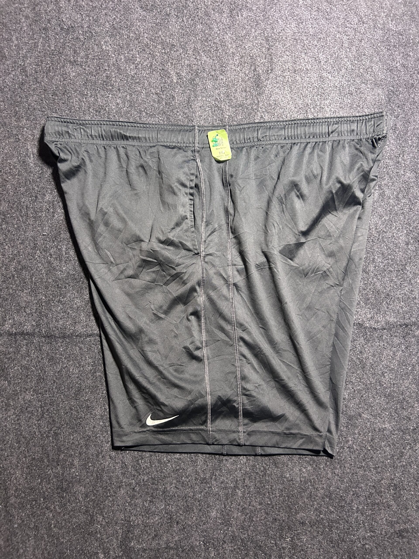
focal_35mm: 26
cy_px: 280
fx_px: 420
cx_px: 210
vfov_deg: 67.3
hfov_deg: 53.1
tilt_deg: -59.4
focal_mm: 5.7
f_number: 1.5
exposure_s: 1/50
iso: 500
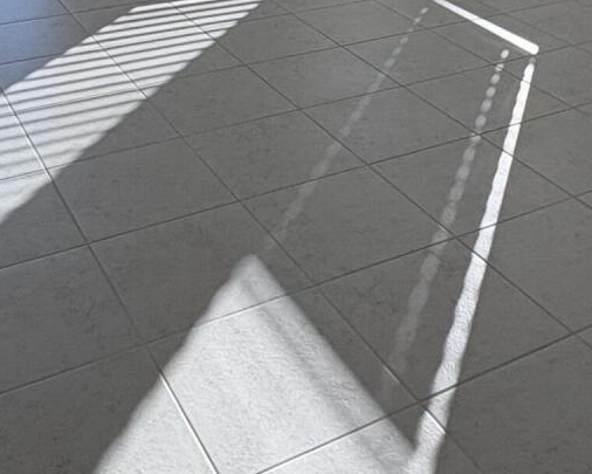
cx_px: 322
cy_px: -116
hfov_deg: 34.7
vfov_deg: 24.9
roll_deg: -0.5
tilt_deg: -8.7
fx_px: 946
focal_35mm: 54
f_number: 2.2
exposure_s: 1/498
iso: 64
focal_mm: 2.22
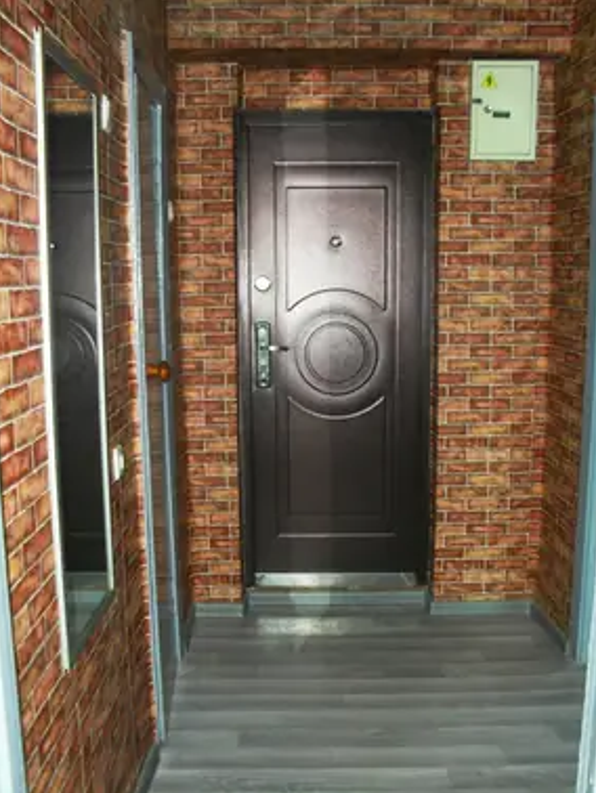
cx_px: 292
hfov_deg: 38.7
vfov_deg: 50.1
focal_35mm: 37
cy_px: 417
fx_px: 848
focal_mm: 6.3
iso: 200
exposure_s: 1/45
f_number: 3.2
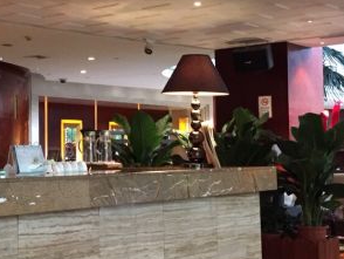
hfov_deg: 27.7
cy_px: 111
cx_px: 78
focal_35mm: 69
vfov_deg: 21.3
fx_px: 686
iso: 320
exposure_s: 1/15
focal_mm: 4.15
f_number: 2.2
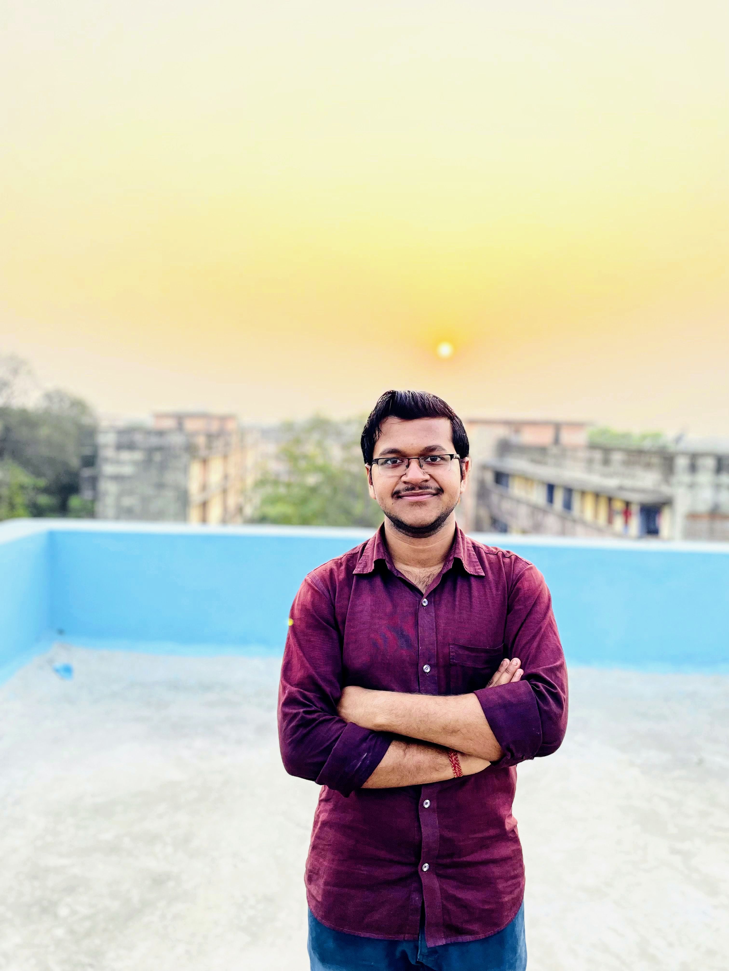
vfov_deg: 67.3
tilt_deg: -4.6
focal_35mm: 26
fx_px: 730
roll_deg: -1.7
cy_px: 486
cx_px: 364
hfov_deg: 53.1
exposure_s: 1/640
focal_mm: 4.2
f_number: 1.6
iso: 50
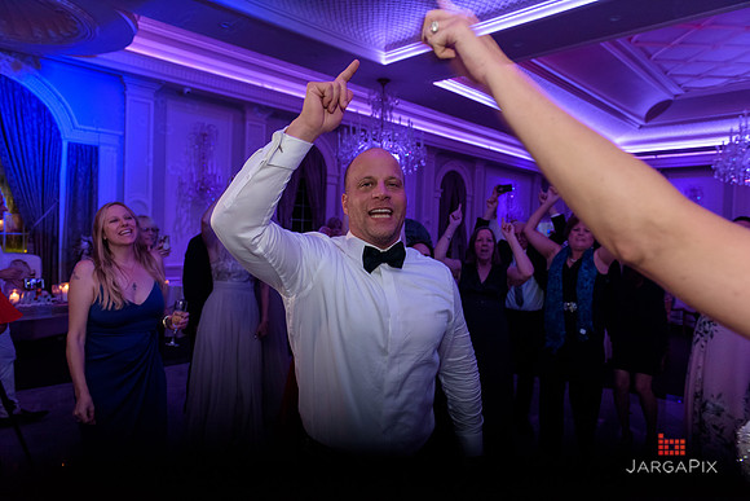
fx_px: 500
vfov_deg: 53.2
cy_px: 250
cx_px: 375
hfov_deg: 73.7
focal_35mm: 24
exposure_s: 1/125
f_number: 3.2
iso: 3200
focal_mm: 24
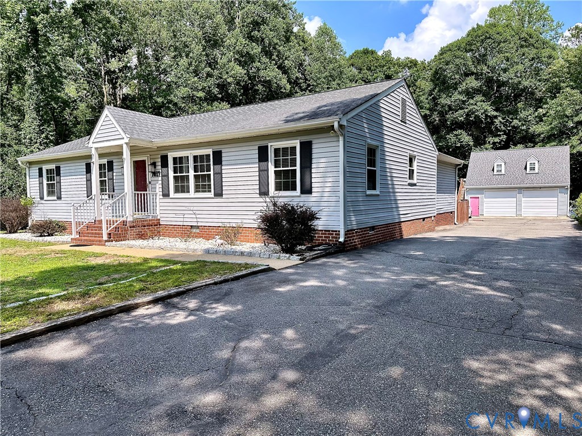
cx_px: 291
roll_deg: +0.5
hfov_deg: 71.6
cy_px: 218
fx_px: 404
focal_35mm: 24
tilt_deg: -2.7
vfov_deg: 56.8
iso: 80
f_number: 1.78
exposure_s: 1/2967
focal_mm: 6.86
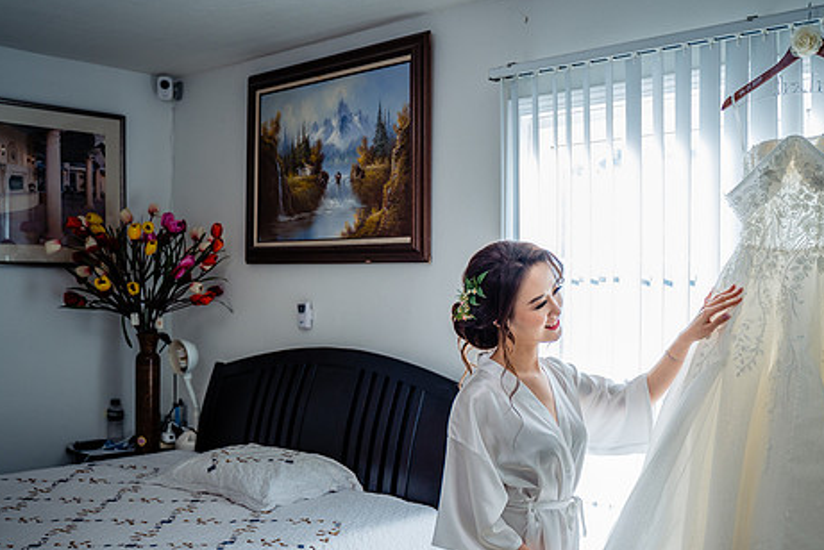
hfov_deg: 49.1
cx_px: 508
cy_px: 338
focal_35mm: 39
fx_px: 893
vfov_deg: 34.1
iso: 250
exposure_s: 1/160
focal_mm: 31
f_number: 2.8
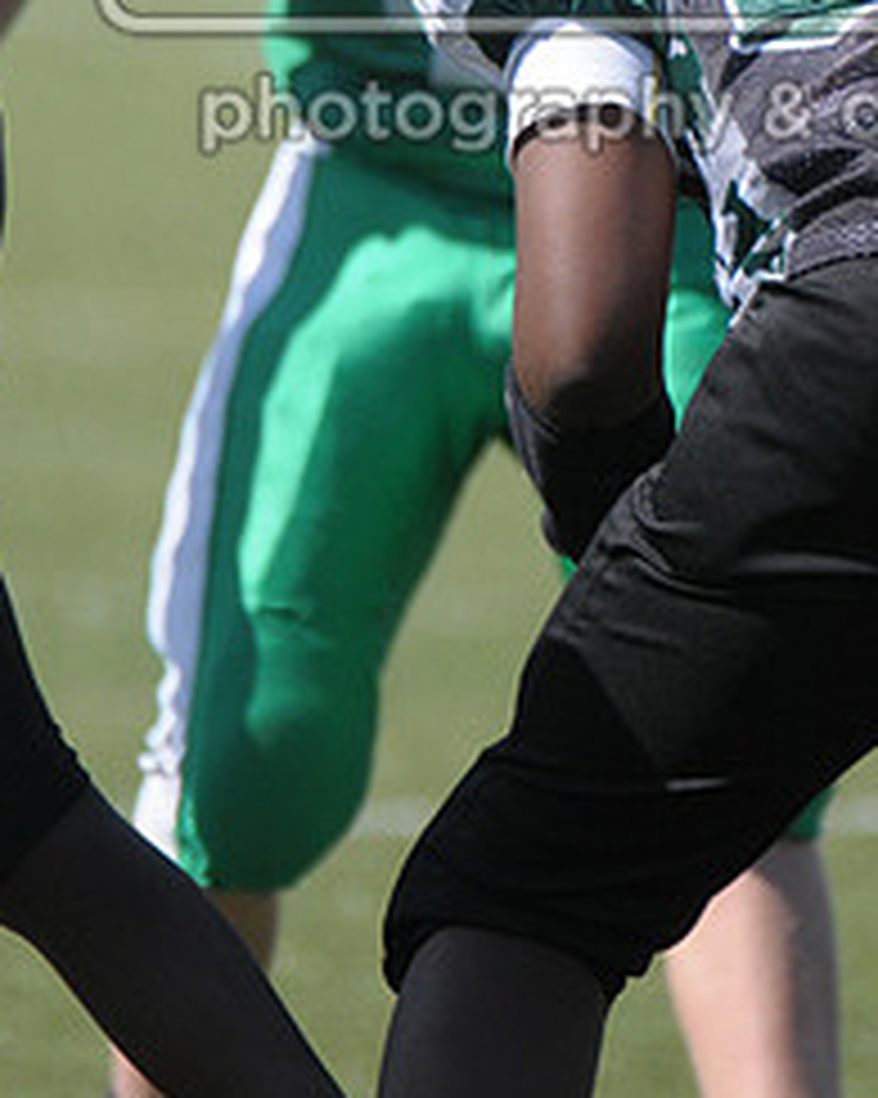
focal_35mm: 1338
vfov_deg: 1.4
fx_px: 43488
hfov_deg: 1.2
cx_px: 777
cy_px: -104
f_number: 4
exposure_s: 1/4000
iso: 640
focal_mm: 400
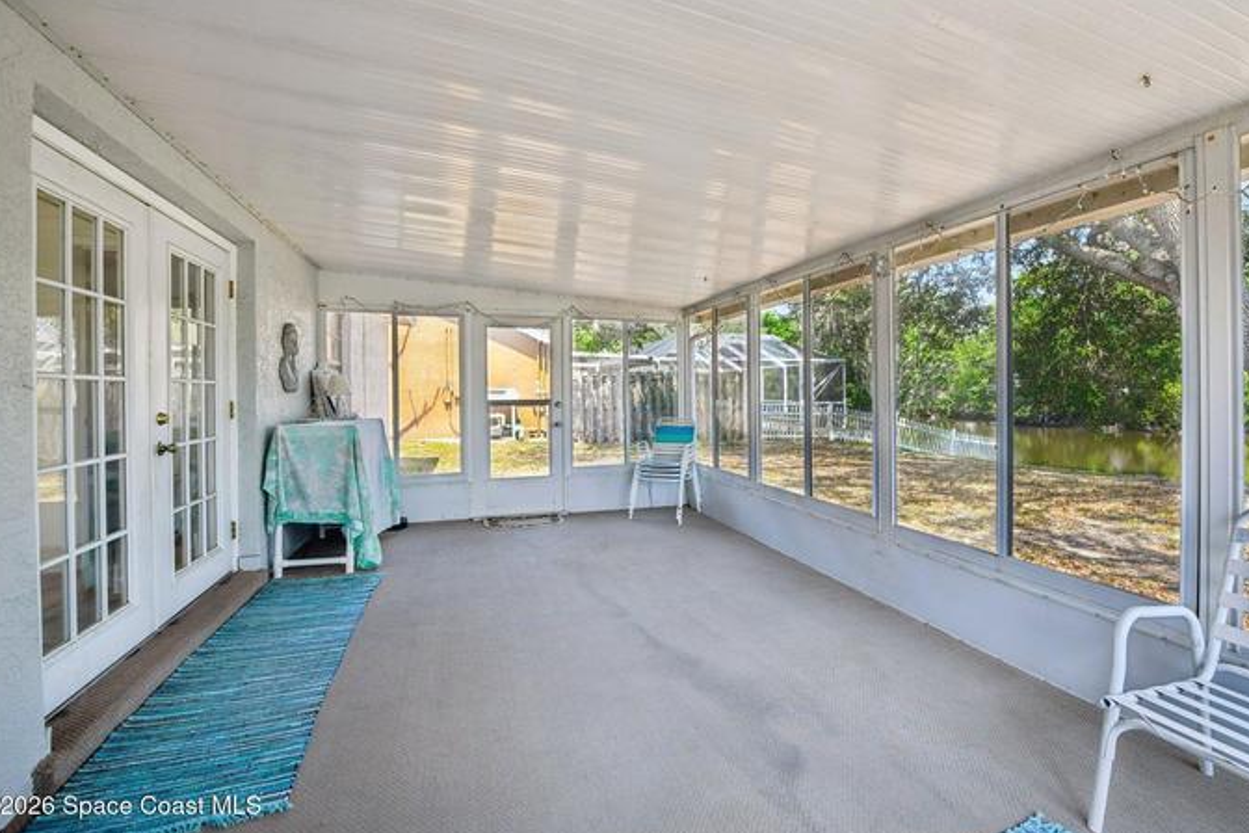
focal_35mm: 15
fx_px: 520
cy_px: 400
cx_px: 647
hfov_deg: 100.4
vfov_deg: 77.3
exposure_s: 1/50
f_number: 8
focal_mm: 14
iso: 400
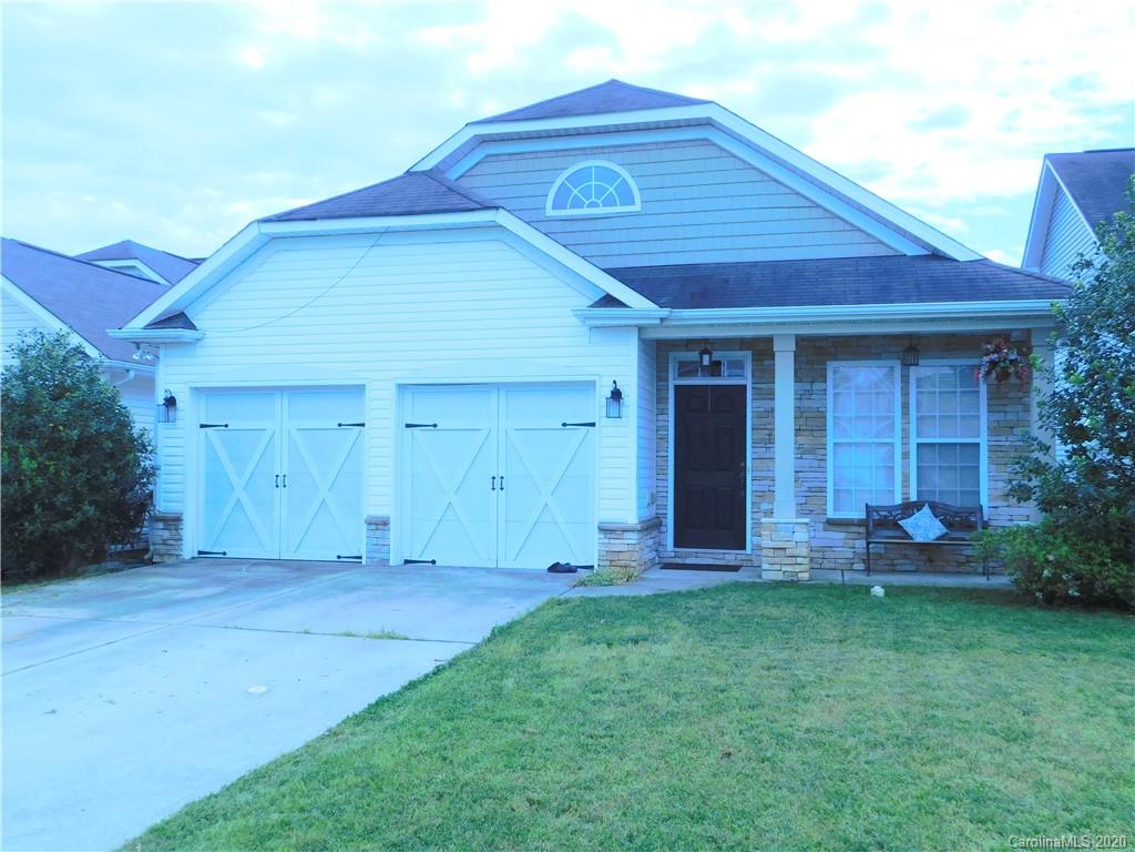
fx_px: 984
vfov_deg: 46.8
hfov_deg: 60.0
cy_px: 426
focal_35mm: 30
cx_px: 568
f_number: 3.2
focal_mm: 5.3
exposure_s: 1/1000
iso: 125
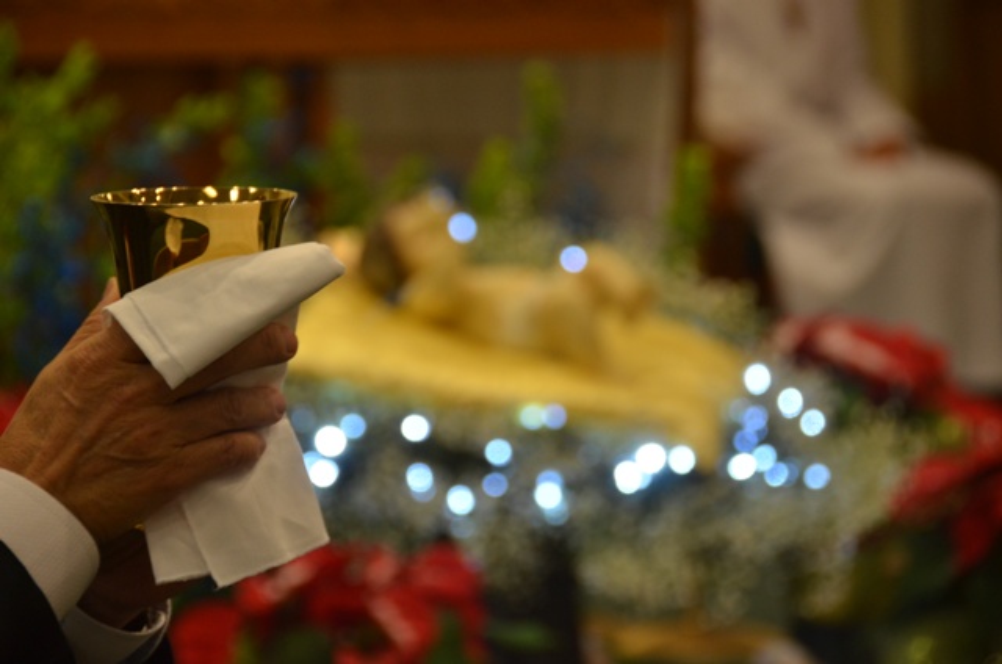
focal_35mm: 195
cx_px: 501
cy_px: 332
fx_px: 5417
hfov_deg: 10.6
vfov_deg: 7.0
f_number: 5.6
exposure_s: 1/40
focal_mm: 130
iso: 800
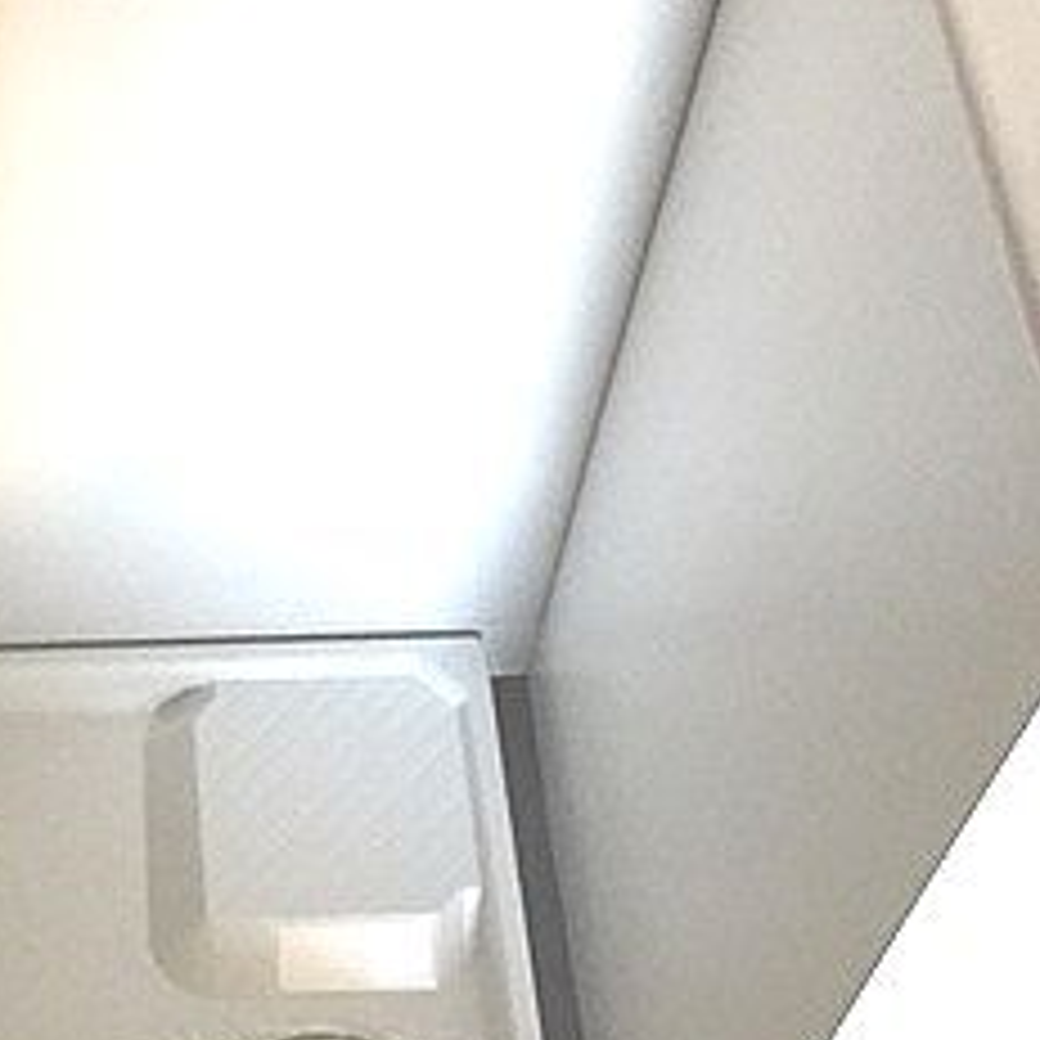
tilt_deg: -57.1
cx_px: 41
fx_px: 2413
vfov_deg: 24.3
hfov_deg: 23.5
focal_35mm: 71
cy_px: 599
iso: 250
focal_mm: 4.15
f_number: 2.2
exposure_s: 1/30
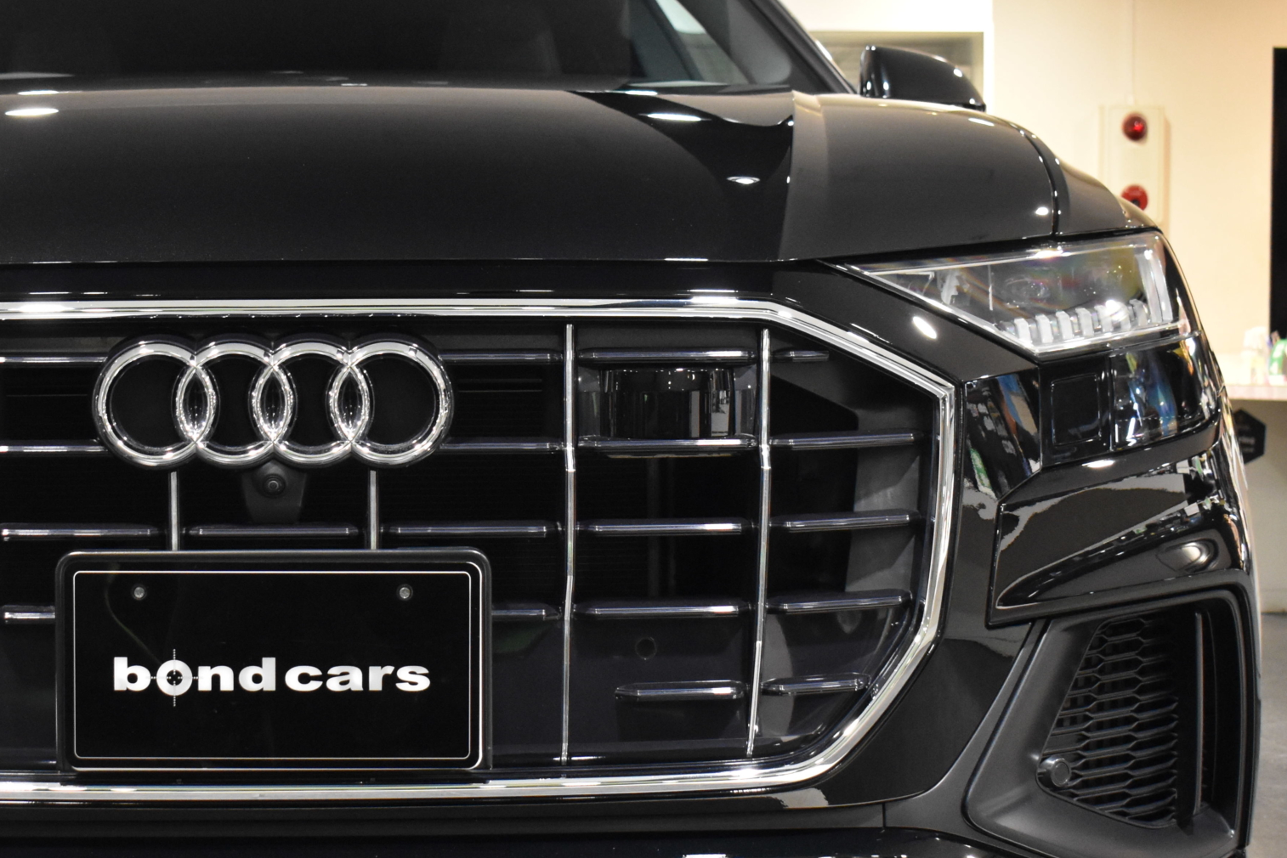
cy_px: 516
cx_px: 275
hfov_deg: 27.9
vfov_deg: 19.2
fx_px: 2539
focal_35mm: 71
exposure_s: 1/50
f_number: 5
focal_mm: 28
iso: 2800
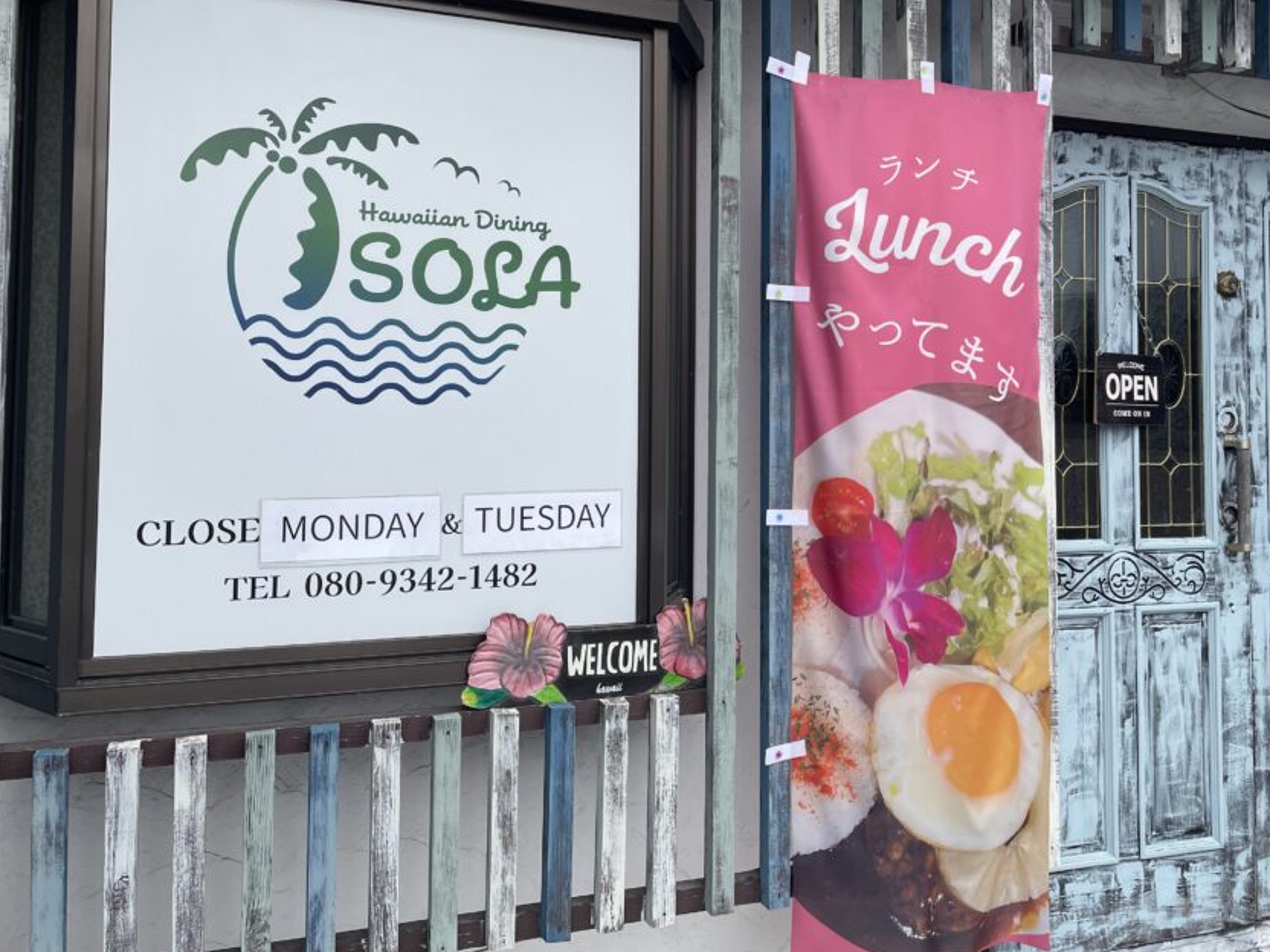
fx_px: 1174
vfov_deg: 44.0
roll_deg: -0.4
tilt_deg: +2.9
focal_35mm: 32
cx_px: 739
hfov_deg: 56.5
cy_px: 384
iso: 32
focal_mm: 4.2
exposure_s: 1/988
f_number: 1.6
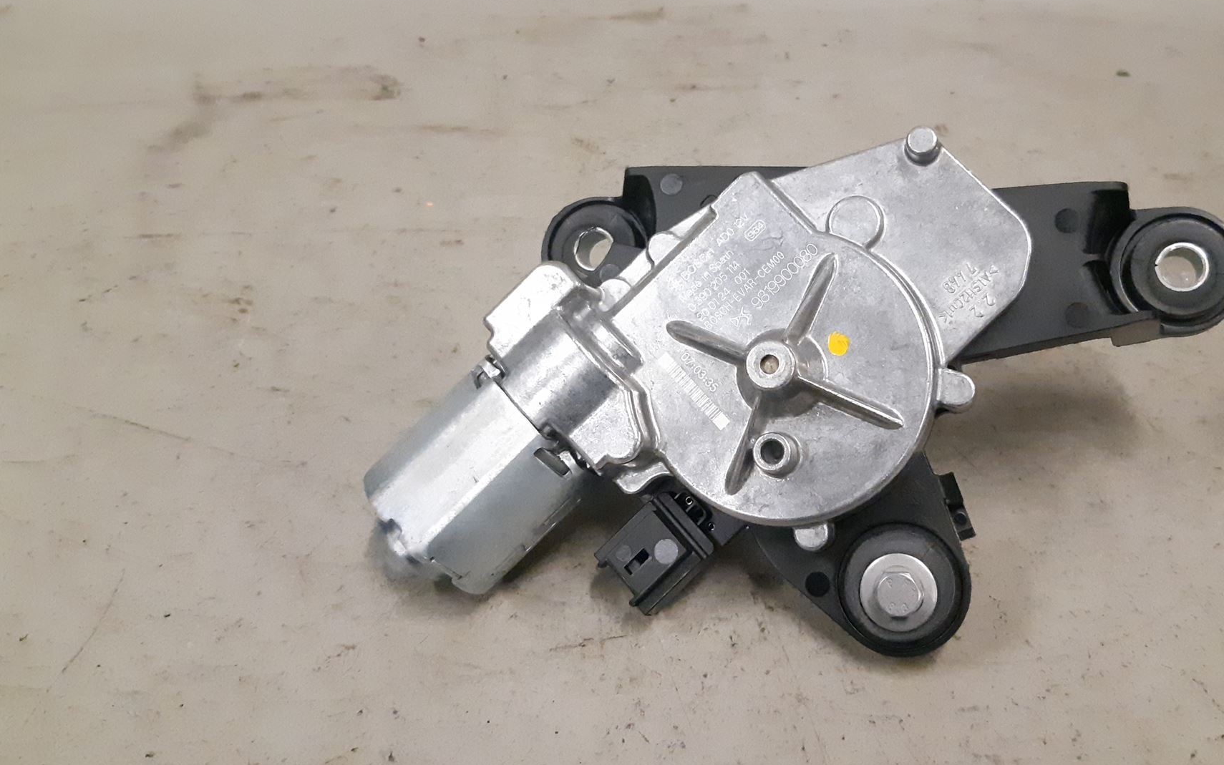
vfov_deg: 38.3
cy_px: 356
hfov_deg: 57.7
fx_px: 1101
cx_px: 732
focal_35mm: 33
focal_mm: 3.93
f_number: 1.7
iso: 800
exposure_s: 1/269
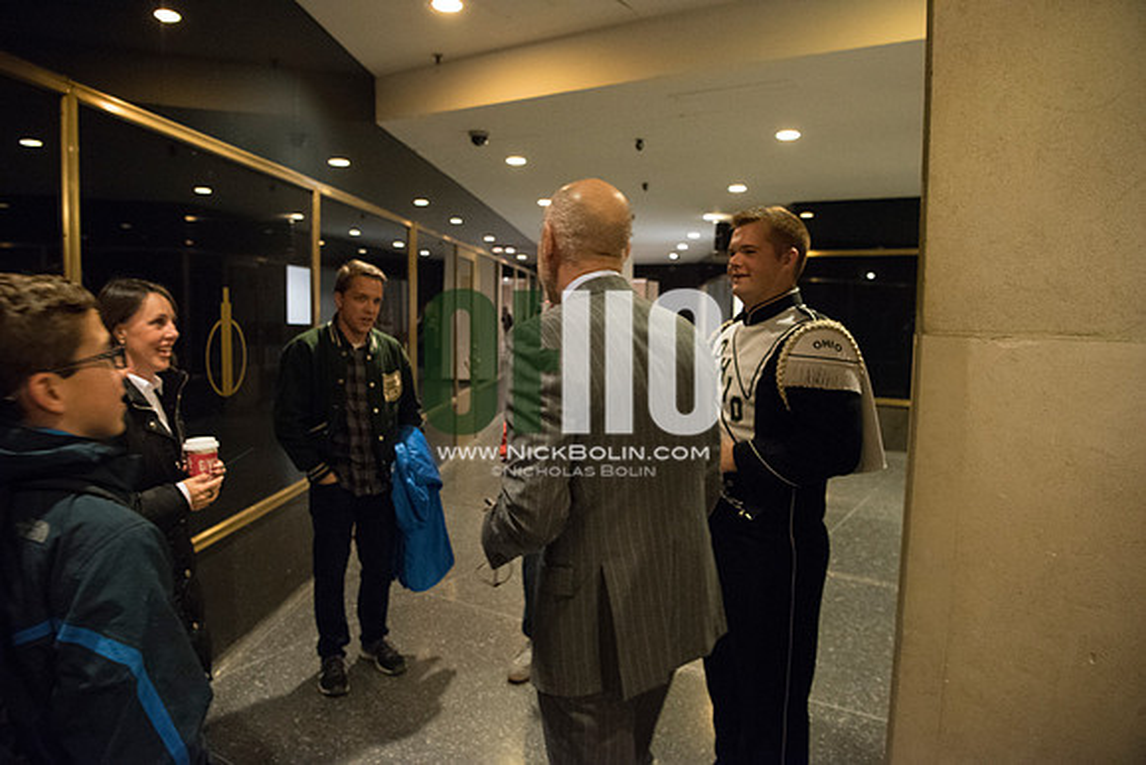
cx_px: 573
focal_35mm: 24
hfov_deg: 73.7
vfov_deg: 53.2
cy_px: 382
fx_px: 764
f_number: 3.5
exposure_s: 1/60
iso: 10000
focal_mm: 24
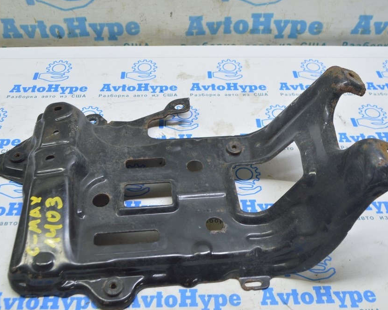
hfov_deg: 47.9
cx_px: 187
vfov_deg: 39.2
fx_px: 436
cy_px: 157
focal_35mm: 38
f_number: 5.6
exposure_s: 1/20
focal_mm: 22
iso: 400
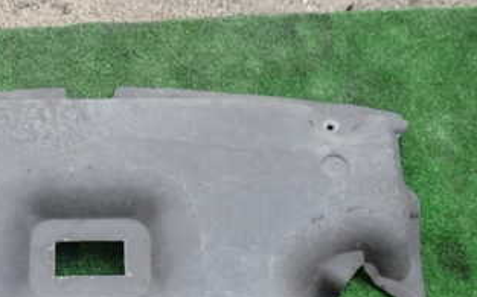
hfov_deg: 32.7
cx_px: 107
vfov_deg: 20.1
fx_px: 792
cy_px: 341
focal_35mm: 61
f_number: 2.3
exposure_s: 1/40
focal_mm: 5.4
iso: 200
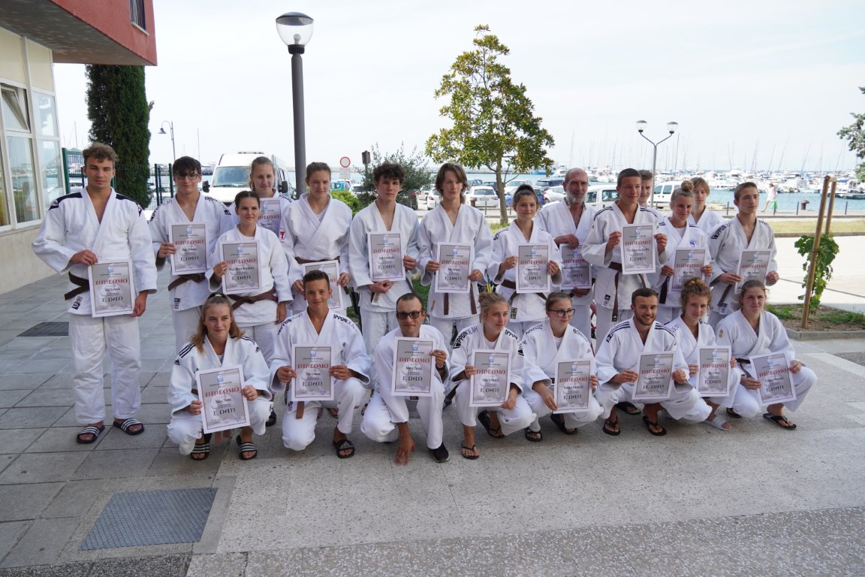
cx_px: 432
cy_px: 288
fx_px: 649
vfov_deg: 47.9
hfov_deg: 67.4
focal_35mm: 27
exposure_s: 1/250
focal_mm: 18
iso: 100
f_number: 5.6
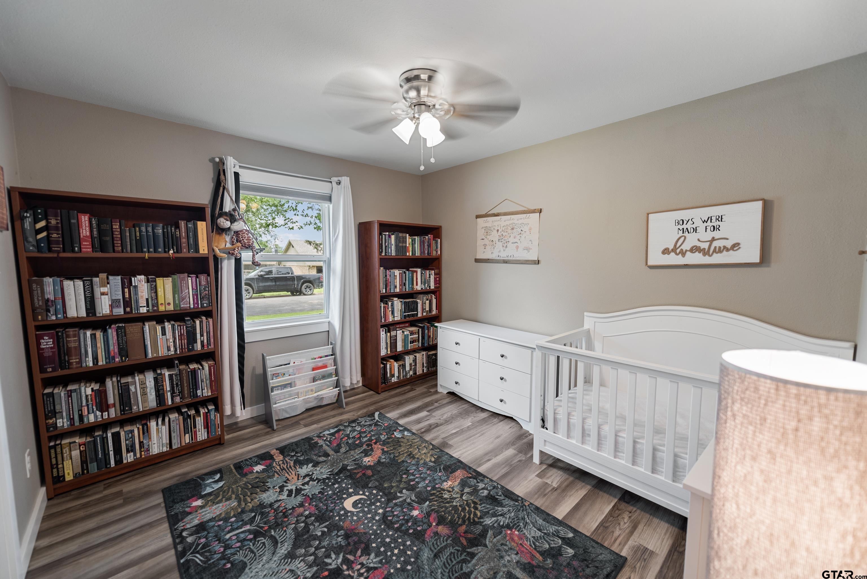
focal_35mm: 14
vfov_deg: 81.3
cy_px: 290
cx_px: 434
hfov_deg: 104.2
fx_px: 337
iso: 100
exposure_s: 1/15
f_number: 2.8
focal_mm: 14
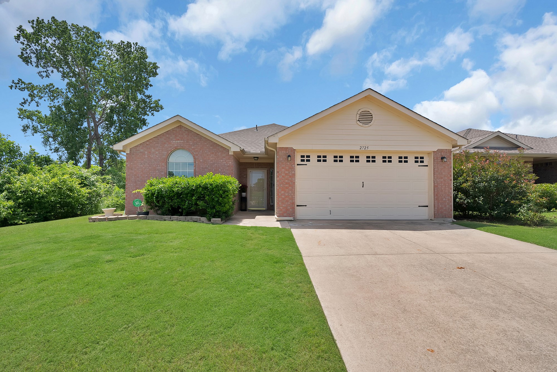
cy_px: 186
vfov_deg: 77.4
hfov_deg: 100.4
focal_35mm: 15
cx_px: 278
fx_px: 232
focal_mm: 15
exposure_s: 1/640
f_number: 9
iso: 640
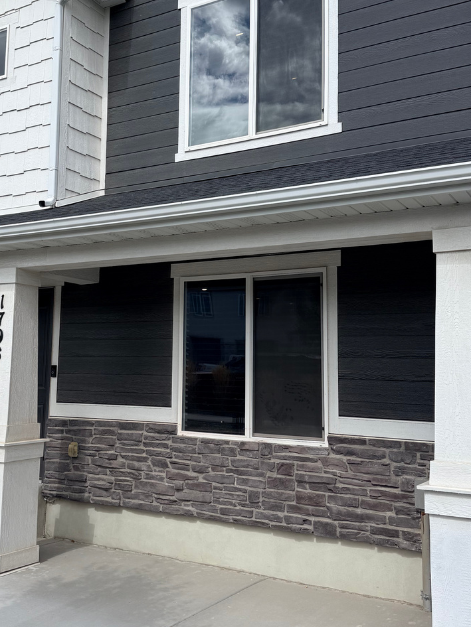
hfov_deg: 36.7
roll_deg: -2.4
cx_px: 193
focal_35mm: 39
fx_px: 707
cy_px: 280
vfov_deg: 47.8
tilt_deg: +8.4
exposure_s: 1/3425
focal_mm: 6.76
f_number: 1.78
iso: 80
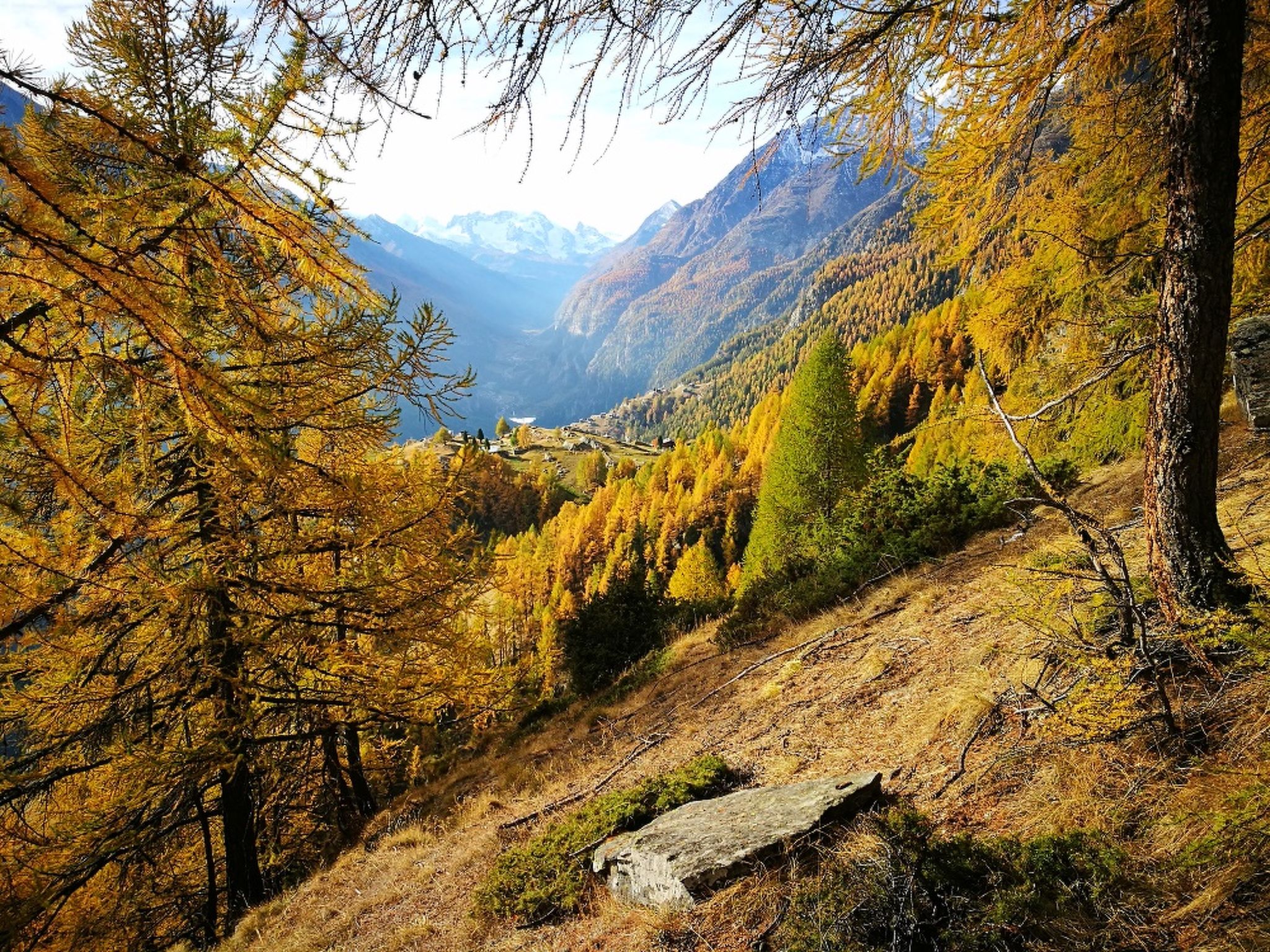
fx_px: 991
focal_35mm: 27
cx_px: 635
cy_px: 476
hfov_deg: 65.3
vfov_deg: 51.4
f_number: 2.2
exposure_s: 1/319
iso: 50
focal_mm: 4.5
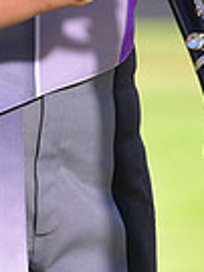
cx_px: 9
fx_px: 6516
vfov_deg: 2.4
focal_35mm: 828
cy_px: -169
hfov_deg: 1.8
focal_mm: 200
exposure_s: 1/250
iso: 100
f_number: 4.5
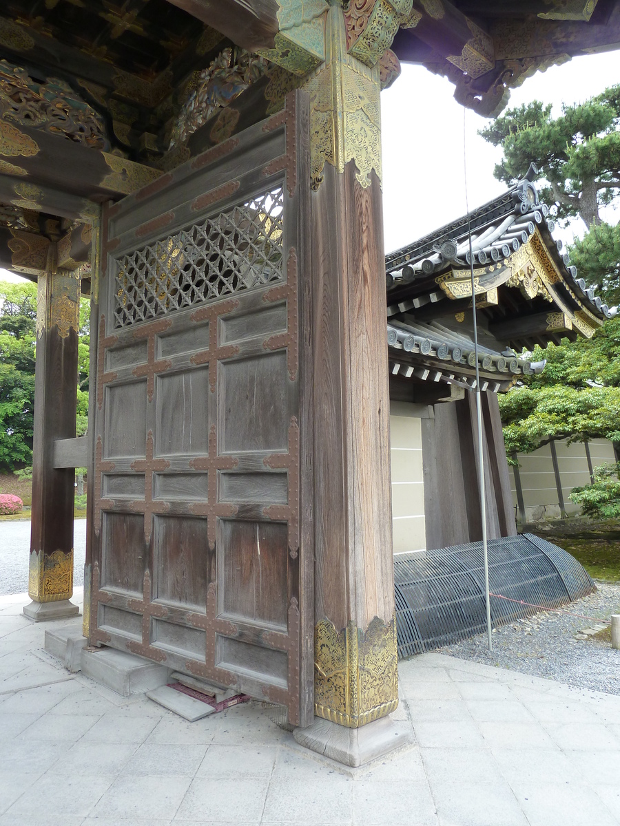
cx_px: 310
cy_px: 413
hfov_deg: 54.9
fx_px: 597
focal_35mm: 25
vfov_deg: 69.4
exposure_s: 1/125
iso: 125
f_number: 4
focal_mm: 4.1
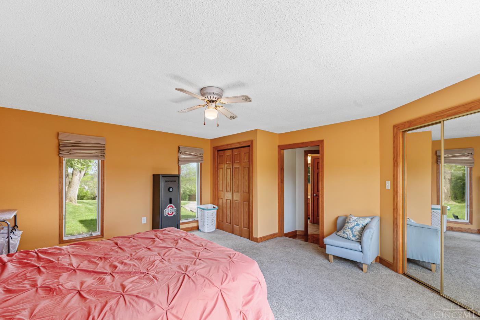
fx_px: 200
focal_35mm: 15
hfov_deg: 100.3
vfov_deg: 77.3
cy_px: 155
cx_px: 229
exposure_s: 1/60
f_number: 10
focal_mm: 14
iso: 100
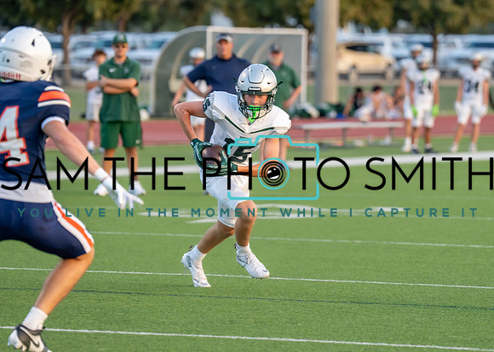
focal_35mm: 243
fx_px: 3408
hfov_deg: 8.3
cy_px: 139
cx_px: 275
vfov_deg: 5.9
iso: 640
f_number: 2.8
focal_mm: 153
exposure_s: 1/1000
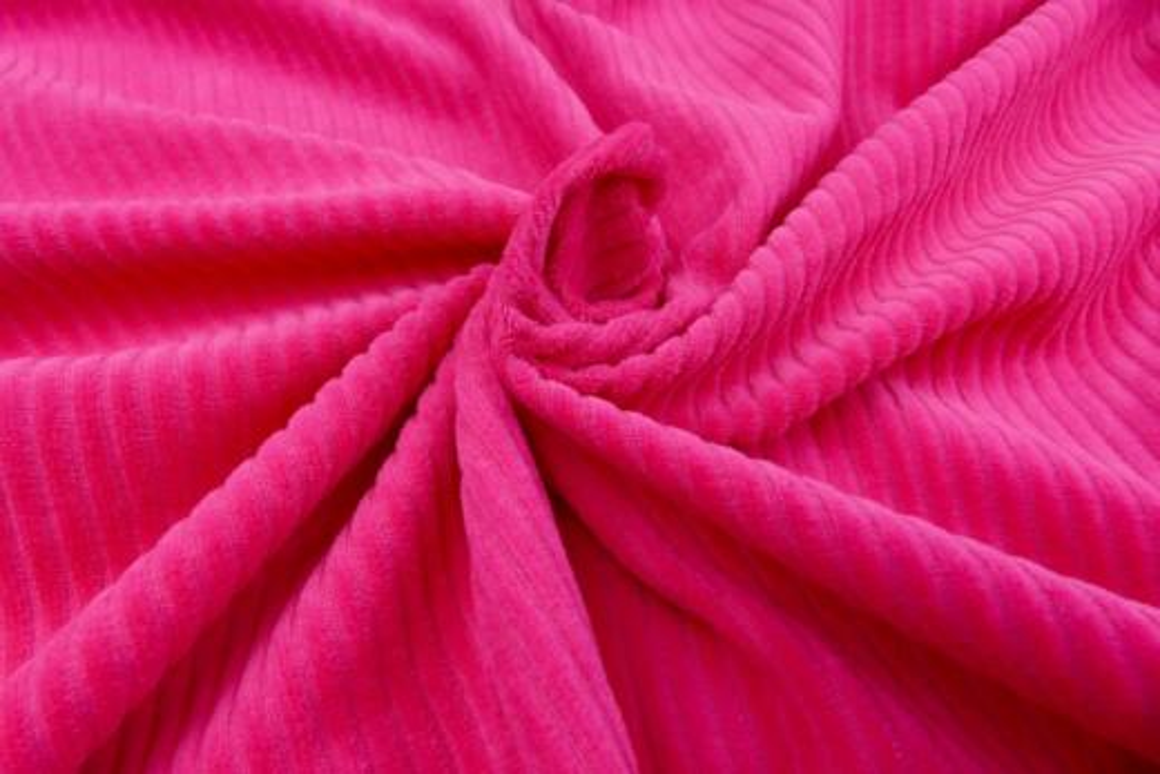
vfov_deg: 49.6
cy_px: 387
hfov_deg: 69.4
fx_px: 838
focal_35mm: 26
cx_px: 580
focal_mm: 9.33
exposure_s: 1/60
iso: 640
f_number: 7.1
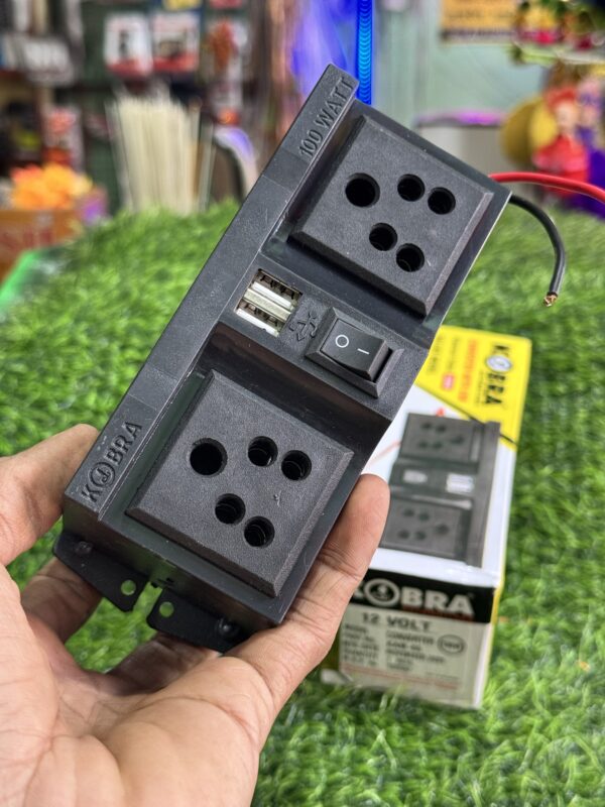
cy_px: 404
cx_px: 302
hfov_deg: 30.3
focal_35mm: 48
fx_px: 1119
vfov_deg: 39.7
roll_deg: -0.4
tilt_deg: -16.6
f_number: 1.78
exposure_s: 1/50
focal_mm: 6.76
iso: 160
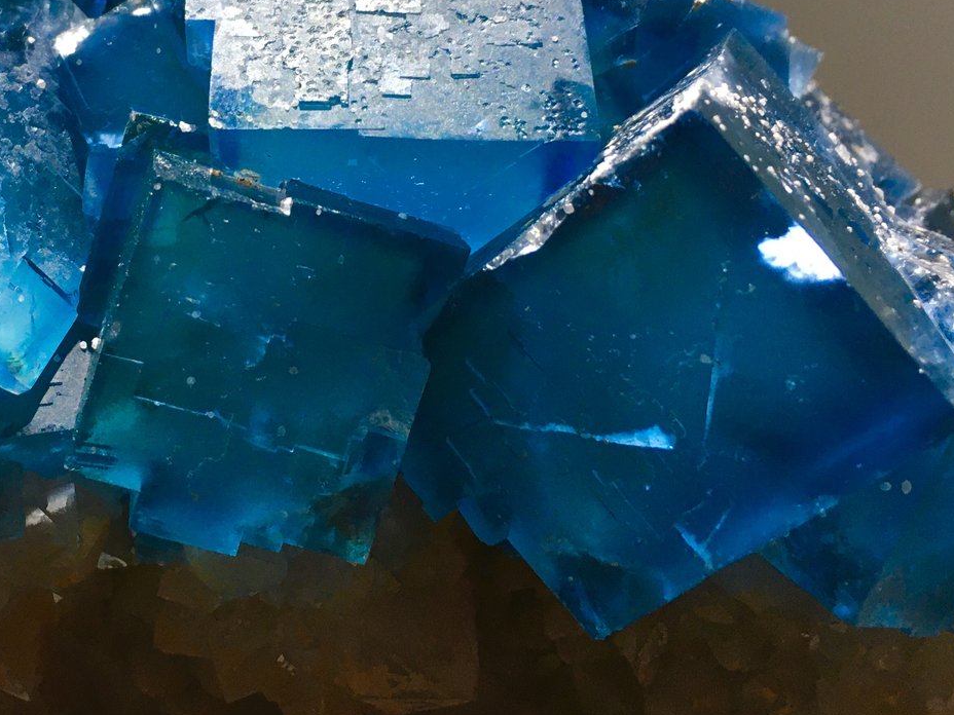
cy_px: 167
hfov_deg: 37.4
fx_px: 1378
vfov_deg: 28.6
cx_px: 257
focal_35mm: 50
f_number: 2.2
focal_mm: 4.15
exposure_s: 1/33
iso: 50
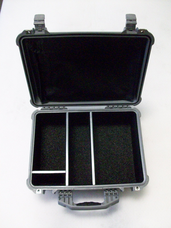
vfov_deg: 54.0
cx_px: 86
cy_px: 114
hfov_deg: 41.8
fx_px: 224
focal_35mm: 34
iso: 437
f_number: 2.8
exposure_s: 1/128
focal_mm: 5.7
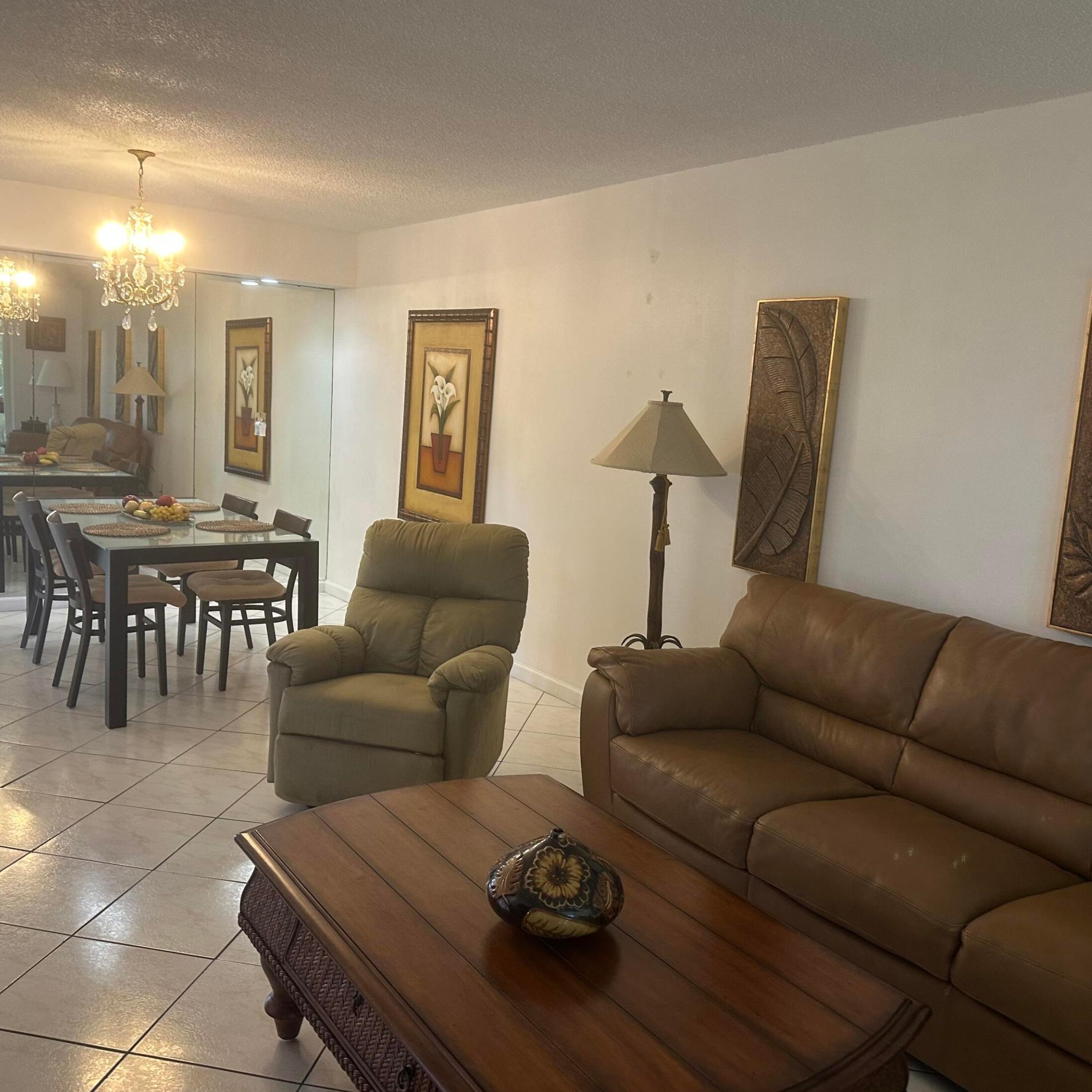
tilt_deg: -8.9
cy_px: 535
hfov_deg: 55.6
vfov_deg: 55.6
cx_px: 543
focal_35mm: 29
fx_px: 1035
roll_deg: -4.1
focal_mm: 6.86
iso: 200
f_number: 1.78
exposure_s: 1/60
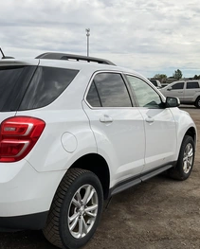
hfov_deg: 34.1
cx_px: 45
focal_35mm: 43
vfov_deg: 42.8
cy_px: 134
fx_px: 318
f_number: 1.8
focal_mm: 3
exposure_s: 1/2801
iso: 25
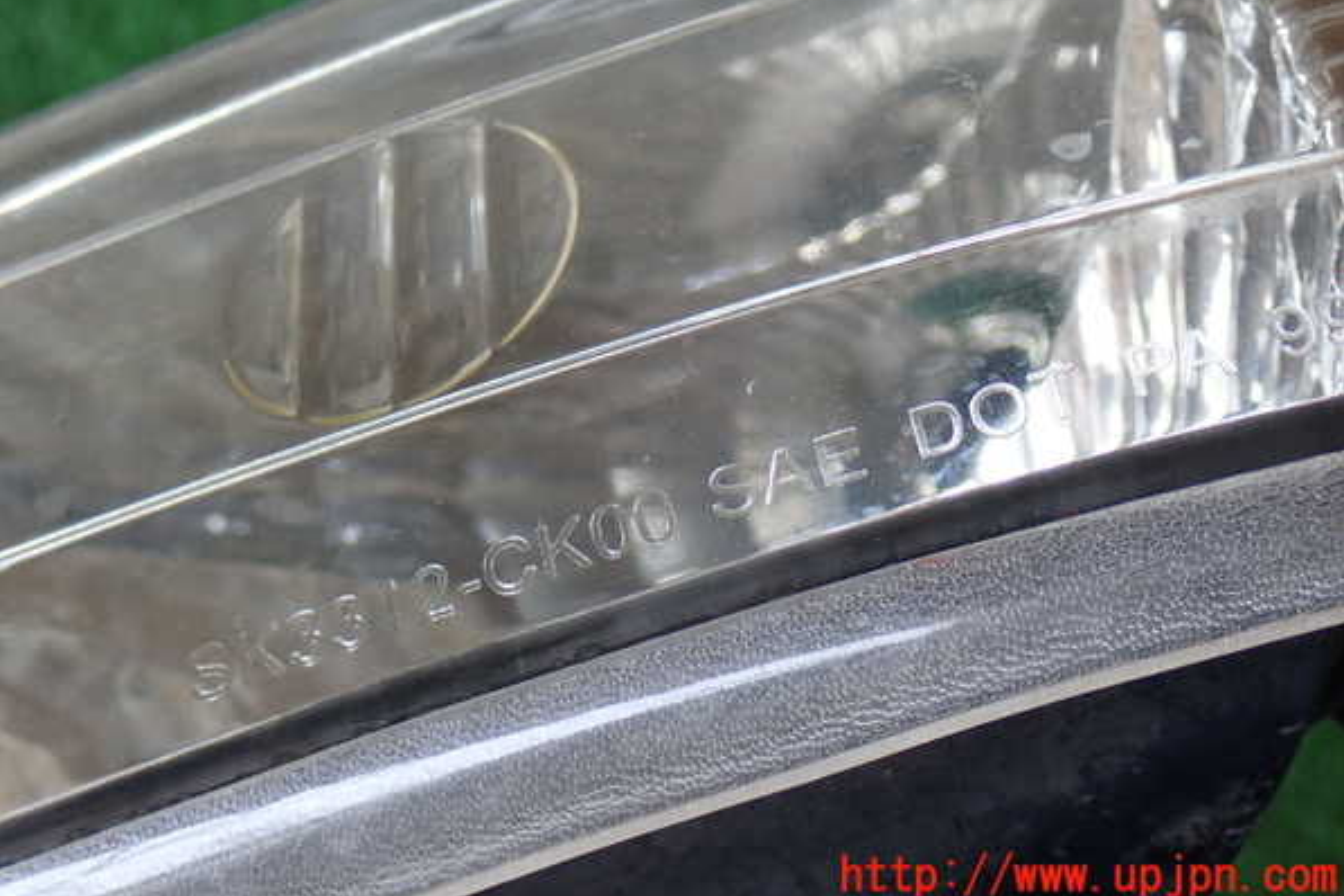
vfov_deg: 19.4
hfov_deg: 28.8
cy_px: 398
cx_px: 673
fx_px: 2613
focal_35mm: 70
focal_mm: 11.88
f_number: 3.8
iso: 200
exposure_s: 1/125
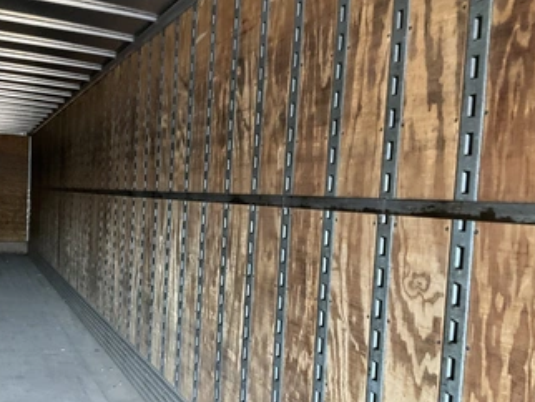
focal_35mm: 36
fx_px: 557
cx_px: 228
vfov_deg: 39.6
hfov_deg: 51.1
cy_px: 234
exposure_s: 1/60
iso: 250
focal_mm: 3
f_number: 1.8
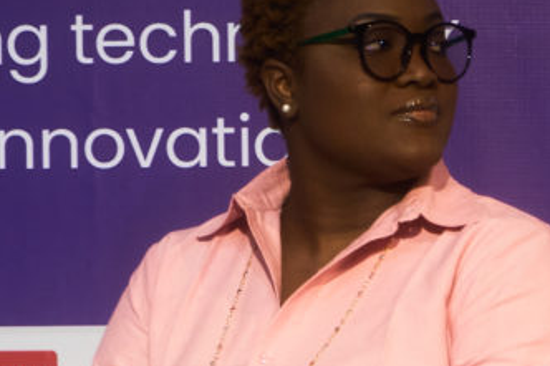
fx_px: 4947
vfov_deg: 4.2
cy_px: 161
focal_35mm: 324
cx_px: 371
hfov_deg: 6.4
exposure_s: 1/100
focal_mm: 70
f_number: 5.6
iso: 800
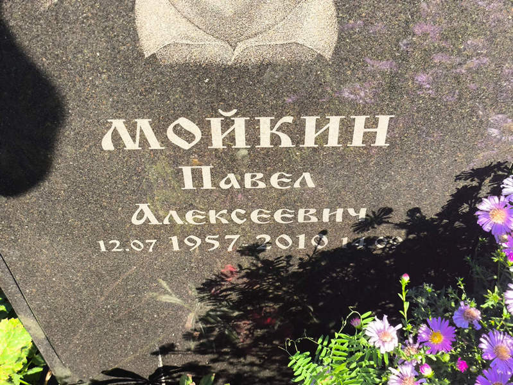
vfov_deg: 29.1
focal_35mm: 50
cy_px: 192
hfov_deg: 38.2
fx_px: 741
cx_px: 256
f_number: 1.7
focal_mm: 4.71
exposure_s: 1/233
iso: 50
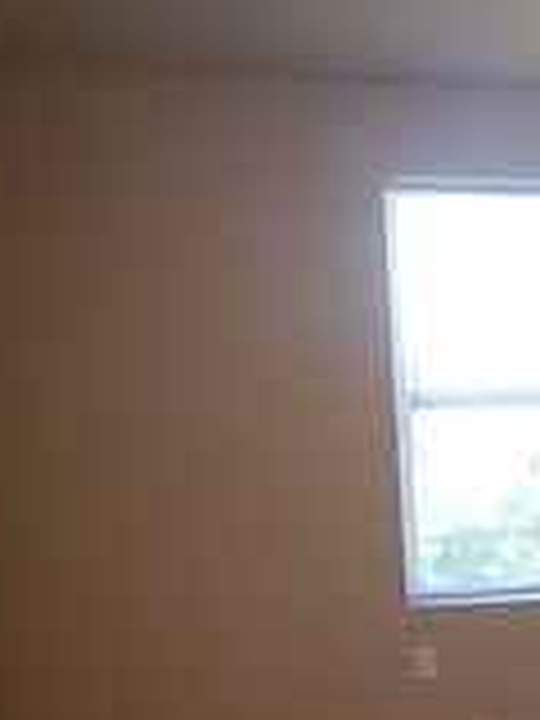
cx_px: 652
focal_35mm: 52
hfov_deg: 25.2
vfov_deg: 35.0
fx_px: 1082
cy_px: 630
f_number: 2.2
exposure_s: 1/60
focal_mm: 1.13
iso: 160
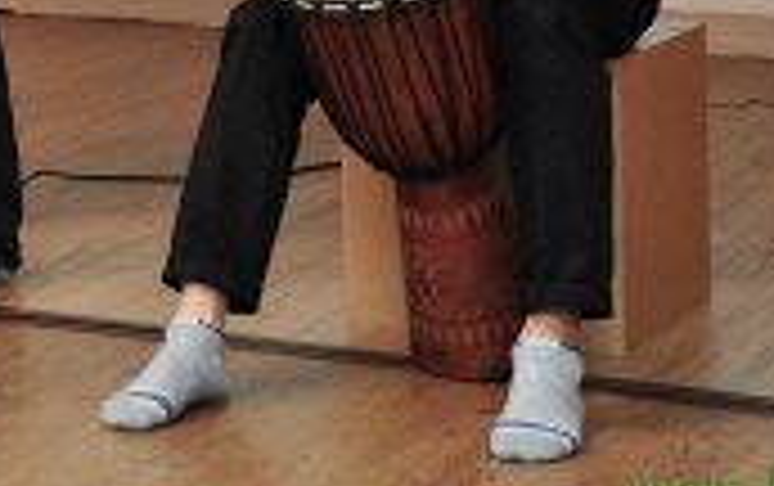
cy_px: -340
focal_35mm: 149
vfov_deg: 8.5
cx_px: -153
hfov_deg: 13.6
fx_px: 3147
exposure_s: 1/80
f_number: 4.5
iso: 400
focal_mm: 42
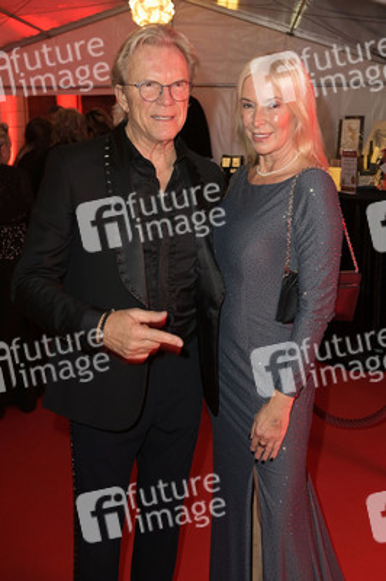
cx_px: 193
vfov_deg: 54.5
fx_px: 564
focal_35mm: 35
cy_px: 290
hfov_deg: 37.8
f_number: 5.6
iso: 1000
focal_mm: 35
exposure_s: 1/50
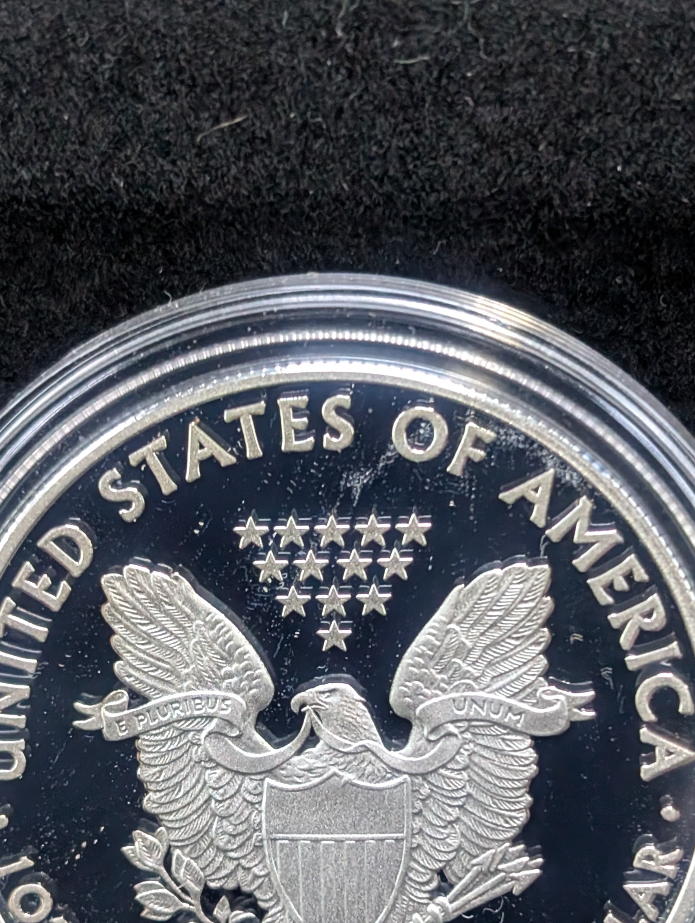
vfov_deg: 21.9
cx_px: 326
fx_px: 2350
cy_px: 743
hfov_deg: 16.8
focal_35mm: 88
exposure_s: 1/120
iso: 695
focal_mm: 6.9
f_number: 1.68
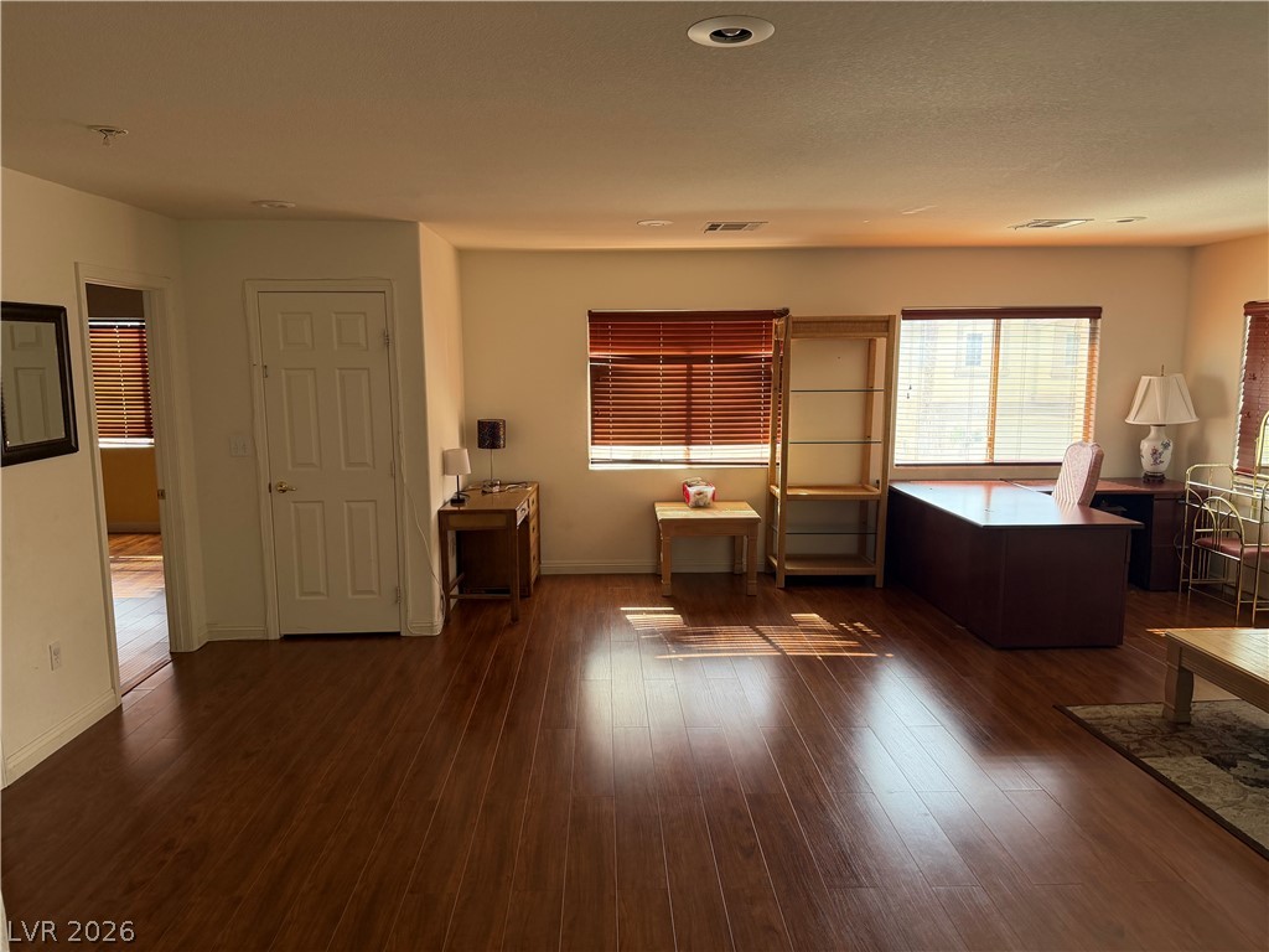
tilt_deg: -7.7
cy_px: 476
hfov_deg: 71.6
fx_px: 880
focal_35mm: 24
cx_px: 634
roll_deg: +0.1
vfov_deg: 56.8
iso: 200
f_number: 1.78
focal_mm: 6.76
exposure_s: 1/165
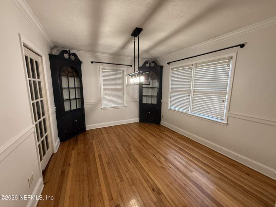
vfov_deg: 85.7
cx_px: 138
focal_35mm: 14
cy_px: 104
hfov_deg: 102.1
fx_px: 112
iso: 250
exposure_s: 1/60
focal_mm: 2.22
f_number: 2.2
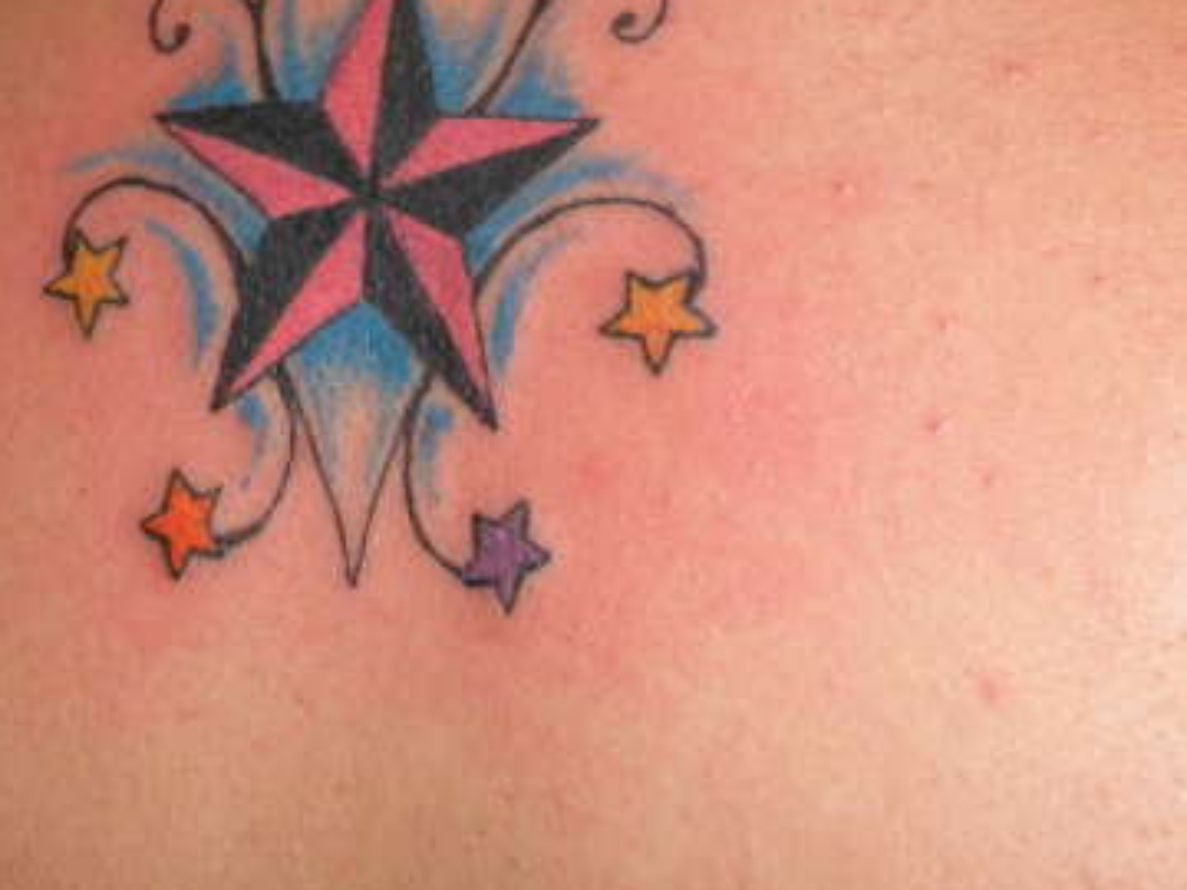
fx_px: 2057
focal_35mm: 60
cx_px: 290
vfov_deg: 24.2
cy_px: 254
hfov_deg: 31.6
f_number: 5.6
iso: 160
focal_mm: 6.3
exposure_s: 1/30
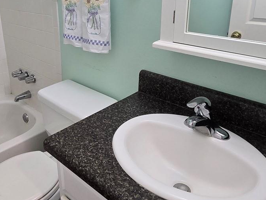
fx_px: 238
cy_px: 62
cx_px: 98
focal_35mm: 31
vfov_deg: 44.6
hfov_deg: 57.6
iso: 250
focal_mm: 2.2
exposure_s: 1/60
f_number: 2.2
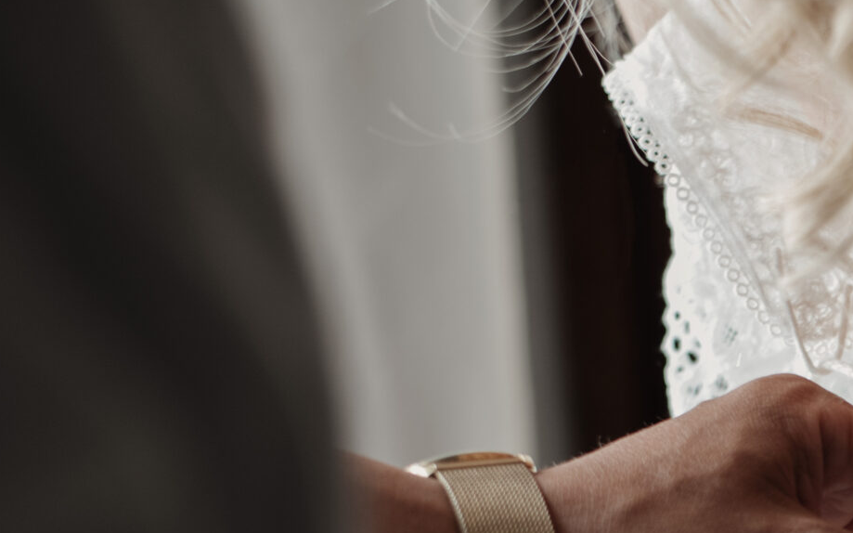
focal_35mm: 142
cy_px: 782
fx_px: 3300
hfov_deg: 14.0
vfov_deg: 9.0
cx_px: 1174
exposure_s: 1/200
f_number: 2.8
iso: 400
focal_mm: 50
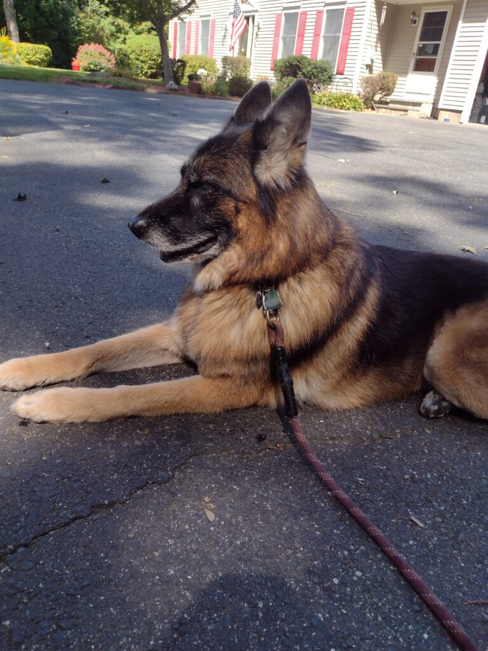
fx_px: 508
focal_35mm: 27
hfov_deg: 51.4
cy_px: 326
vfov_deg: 65.3
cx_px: 244
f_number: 1.7
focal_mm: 4.71
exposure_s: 1/679
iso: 100
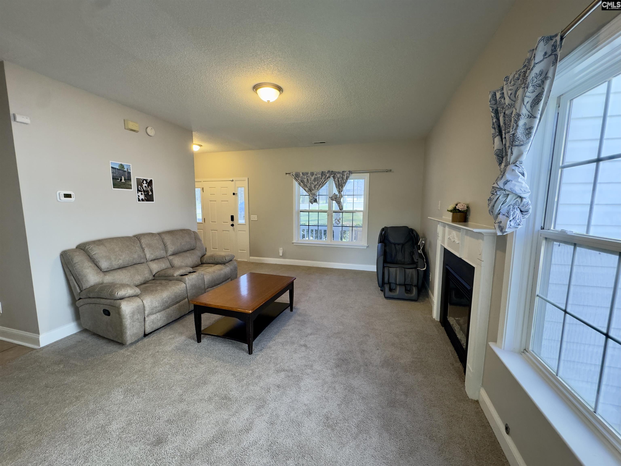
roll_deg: -0.7
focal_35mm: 14
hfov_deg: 102.1
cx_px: 310
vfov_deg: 85.7
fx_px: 251
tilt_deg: -7.1
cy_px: 233
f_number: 2.2
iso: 320
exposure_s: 1/60
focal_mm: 2.22
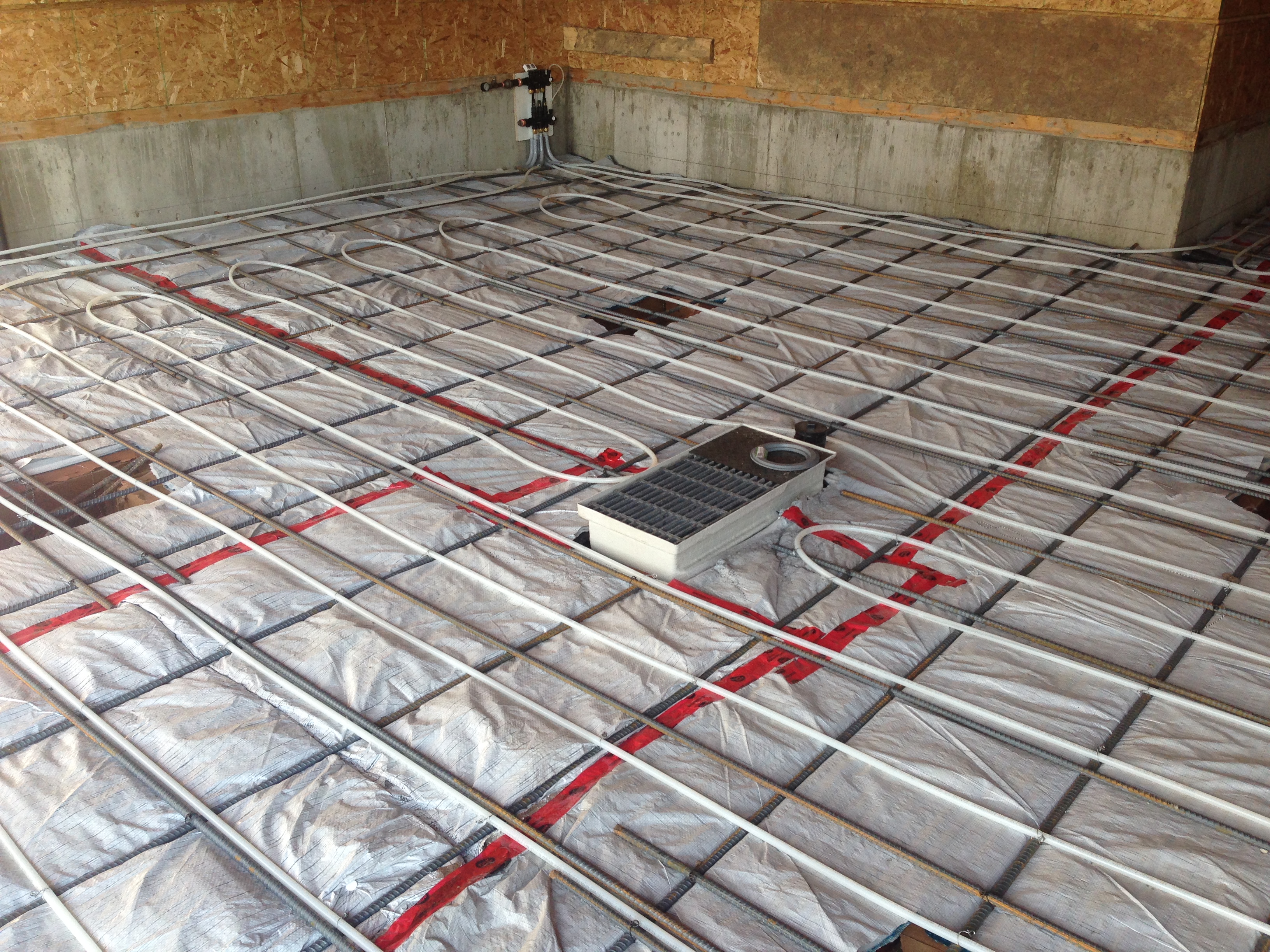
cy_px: 476
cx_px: 635
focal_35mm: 33
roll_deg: -0.9
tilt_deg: -25.5
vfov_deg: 42.9
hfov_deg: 55.4
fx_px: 1211
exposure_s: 1/120
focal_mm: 4.12
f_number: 2.4
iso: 64
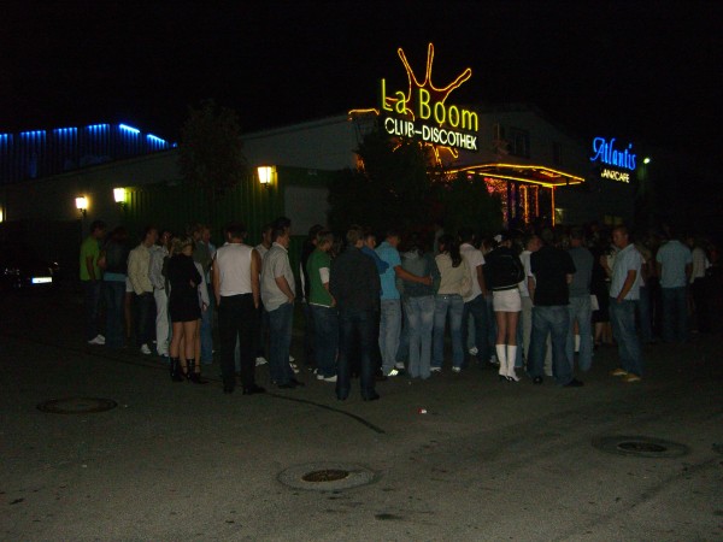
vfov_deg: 37.7
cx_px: 362
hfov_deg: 49.0
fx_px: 794
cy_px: 271
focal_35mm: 38
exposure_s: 1/60
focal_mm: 7.9
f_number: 2.8
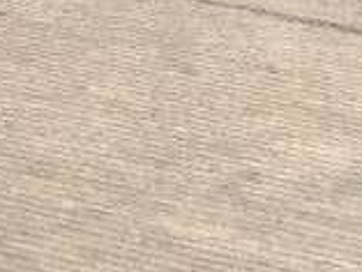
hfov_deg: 9.2
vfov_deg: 7.2
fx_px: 1978
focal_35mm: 189
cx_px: -565
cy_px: -466
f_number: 1.8
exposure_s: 1/1848
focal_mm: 3
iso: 16
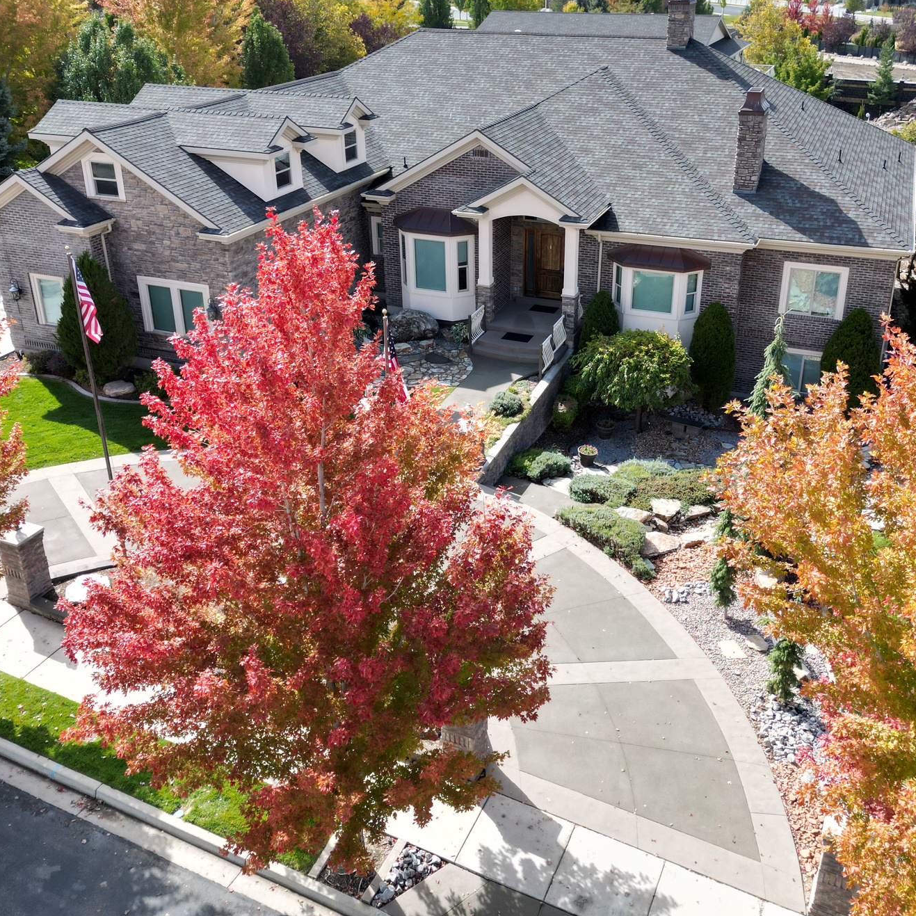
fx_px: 988
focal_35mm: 33
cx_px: 487
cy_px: 383
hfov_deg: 49.7
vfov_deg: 49.5
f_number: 1.7
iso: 140
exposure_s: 1/1600
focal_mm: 6.72
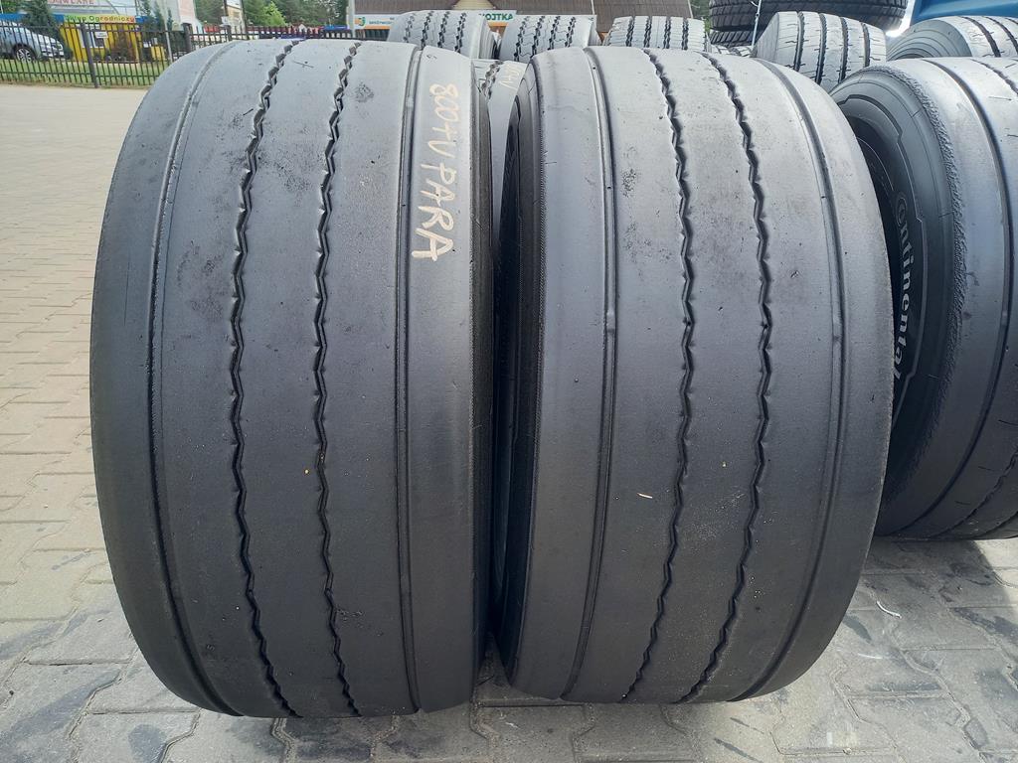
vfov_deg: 54.9
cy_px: 382
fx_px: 735
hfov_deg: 69.4
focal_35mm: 25
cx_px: 509
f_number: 1.8
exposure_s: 1/193
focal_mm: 4.65
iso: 50
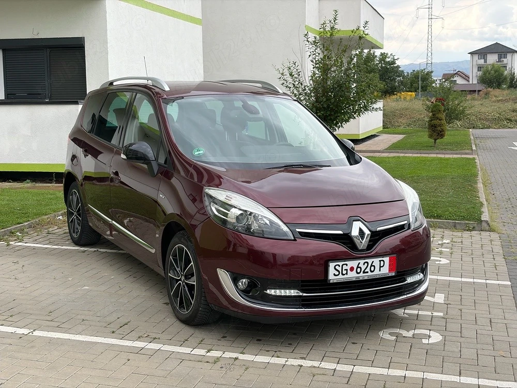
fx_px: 777
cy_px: 194
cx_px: 258
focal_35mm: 52
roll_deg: +0.0
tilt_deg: -7.5
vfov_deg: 28.0
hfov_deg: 36.8
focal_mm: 5.96
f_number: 1.6
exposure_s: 1/959
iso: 40
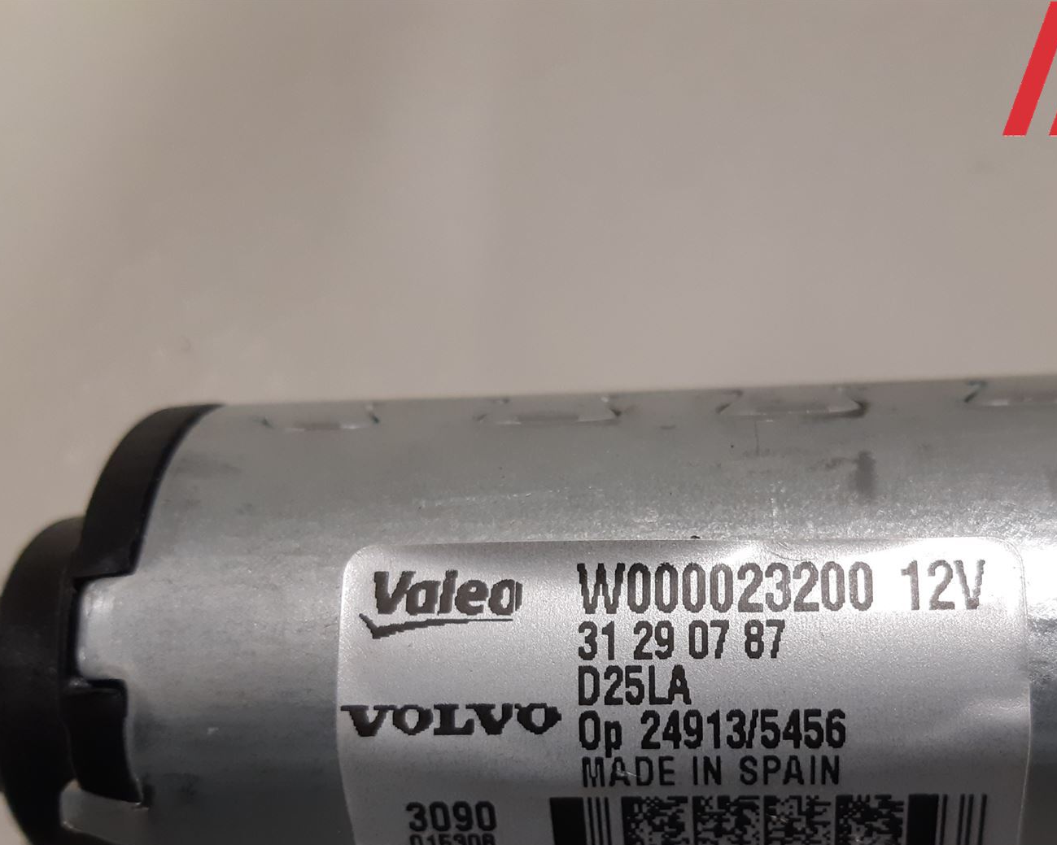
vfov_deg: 36.5
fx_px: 1251
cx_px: 669
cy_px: 623
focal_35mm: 40
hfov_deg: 45.4
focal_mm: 3.93
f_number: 1.7
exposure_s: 1/50
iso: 160
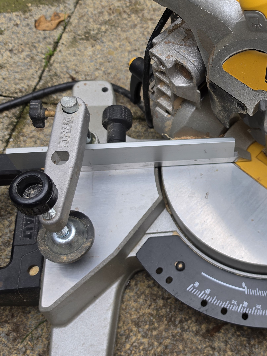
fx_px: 442
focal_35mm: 43
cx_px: 250
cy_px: 147
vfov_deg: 43.7
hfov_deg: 31.7
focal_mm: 6.5
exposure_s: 1/208
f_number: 1.4
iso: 10
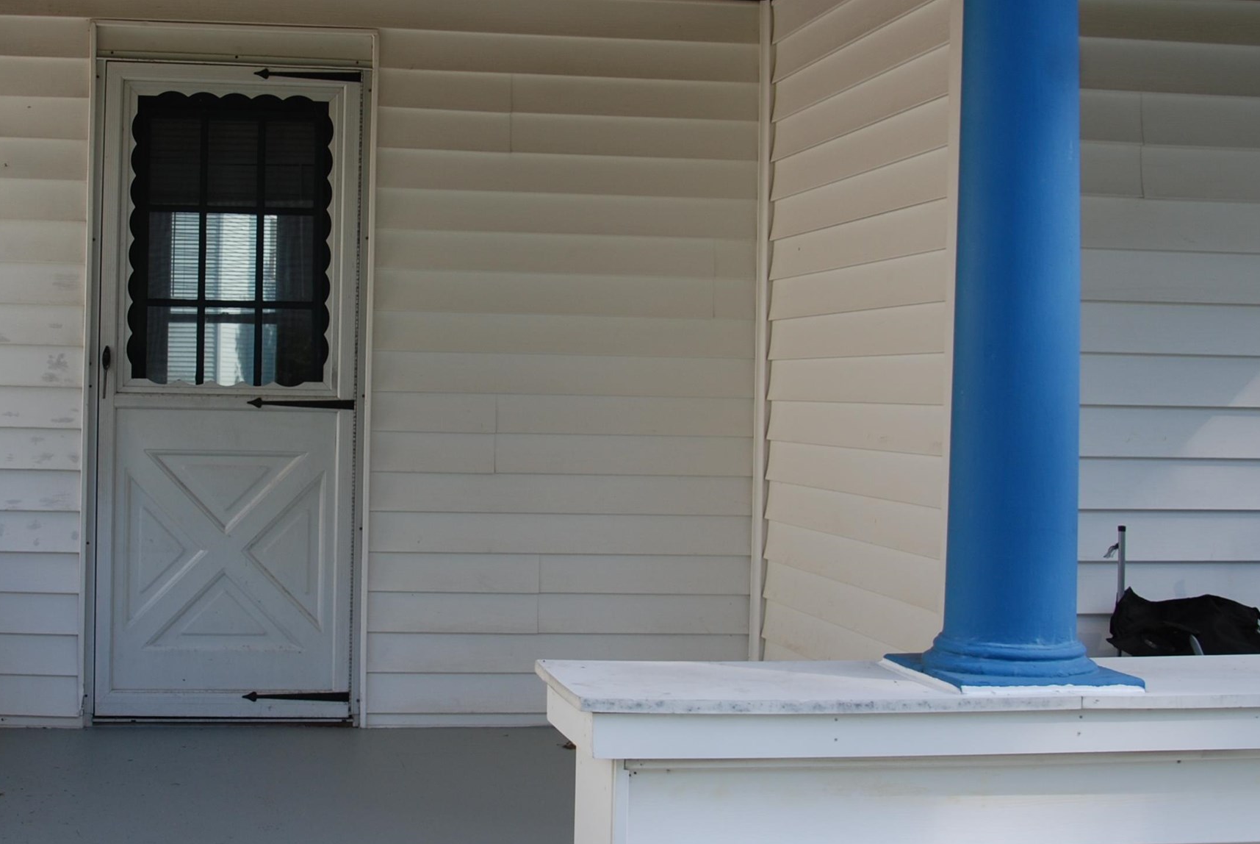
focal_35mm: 43
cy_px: 355
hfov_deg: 44.0
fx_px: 1507
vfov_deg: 31.2
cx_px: 323
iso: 100
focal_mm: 16
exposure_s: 1/125
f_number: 5.6
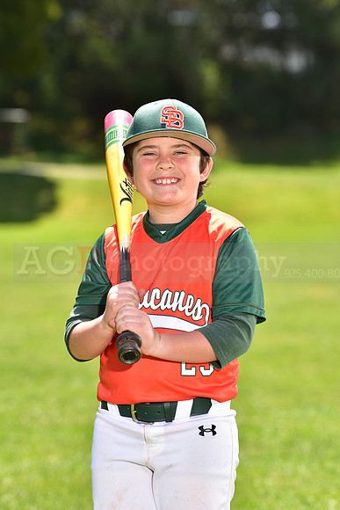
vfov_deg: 12.4
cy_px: 255
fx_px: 2336
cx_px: 170
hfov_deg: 8.3
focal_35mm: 165
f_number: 5
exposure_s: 1/200
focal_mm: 165
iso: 80
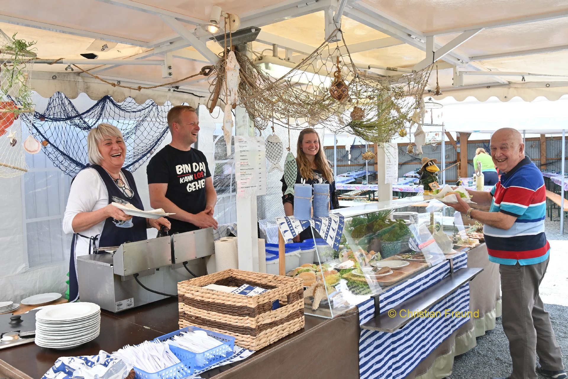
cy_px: 190
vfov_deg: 41.7
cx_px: 284
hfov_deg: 59.5
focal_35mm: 32
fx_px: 497
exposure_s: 1/100
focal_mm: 21
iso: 400
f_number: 10
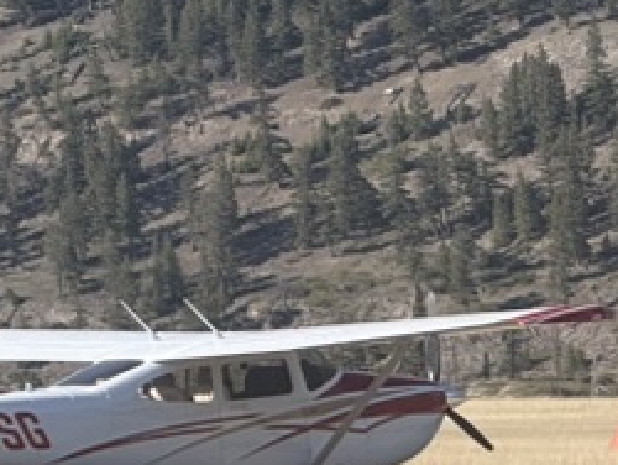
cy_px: 200
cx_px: 569
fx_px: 8774
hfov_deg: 4.0
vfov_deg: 3.0
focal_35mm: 491
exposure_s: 1/1294
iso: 64
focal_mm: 15.66
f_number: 2.8
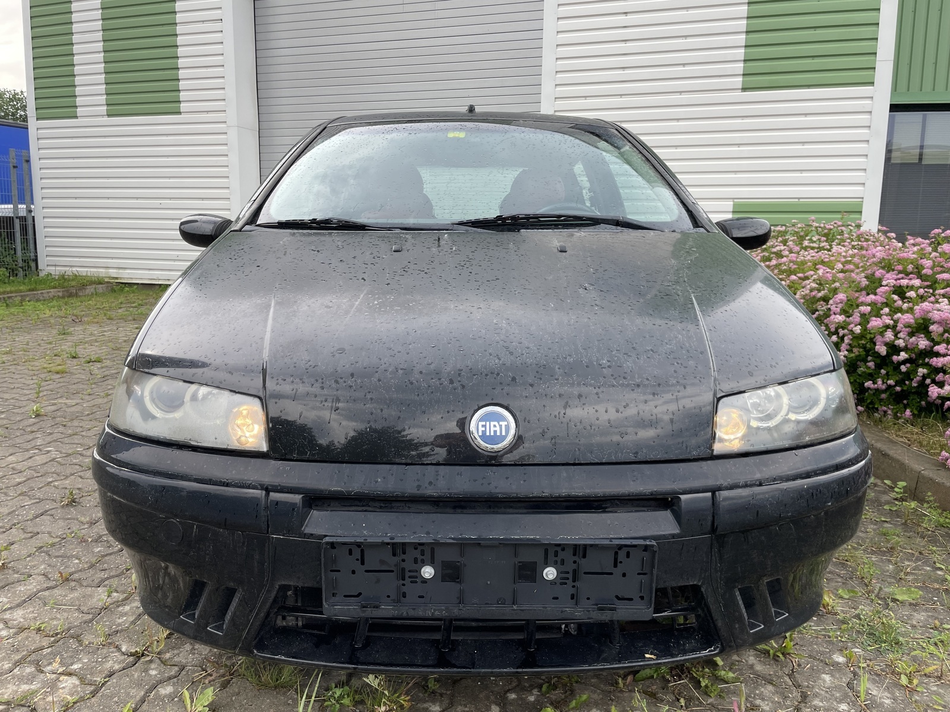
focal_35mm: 26
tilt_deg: -9.0
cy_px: 356
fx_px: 714
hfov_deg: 67.3
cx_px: 475
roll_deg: -0.6
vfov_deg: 53.1
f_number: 1.6
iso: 32
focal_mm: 4.2
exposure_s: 1/456
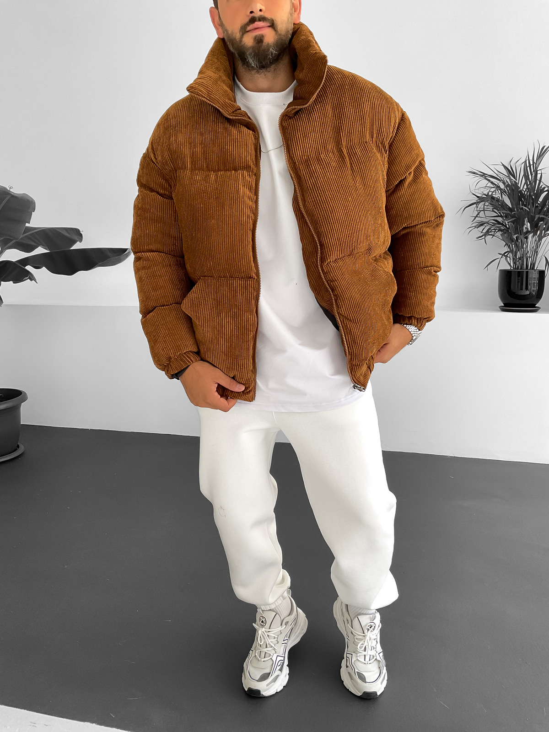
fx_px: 613
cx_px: 274
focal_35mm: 29
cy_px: 366
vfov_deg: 61.7
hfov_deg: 48.2
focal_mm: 3
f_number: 1.8
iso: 64
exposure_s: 1/120
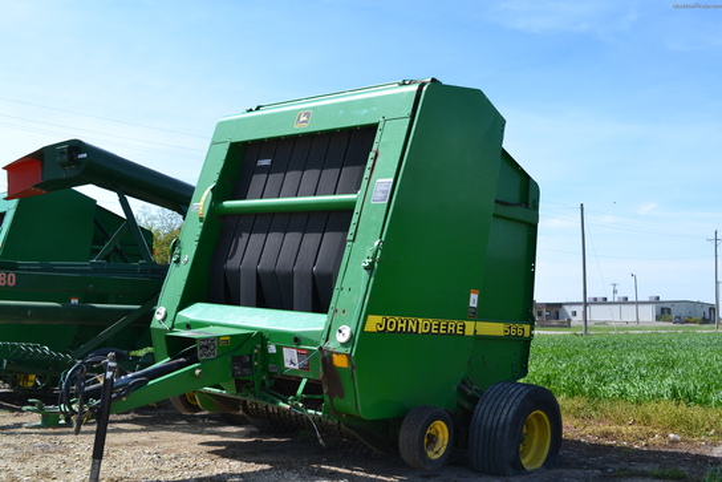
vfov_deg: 34.2
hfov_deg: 49.5
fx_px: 782
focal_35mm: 39
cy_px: 241
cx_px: 361
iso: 400
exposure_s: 1/320
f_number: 10
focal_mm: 26
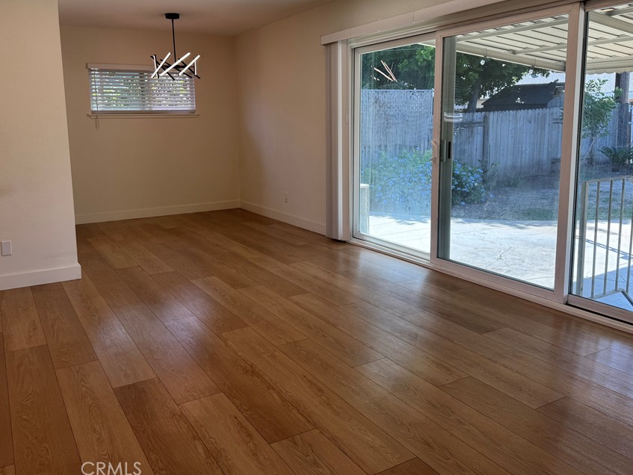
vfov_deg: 48.0
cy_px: 193
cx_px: 276
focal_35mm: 29
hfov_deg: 61.4
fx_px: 531
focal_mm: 6.76
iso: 64
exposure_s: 1/230
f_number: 1.78
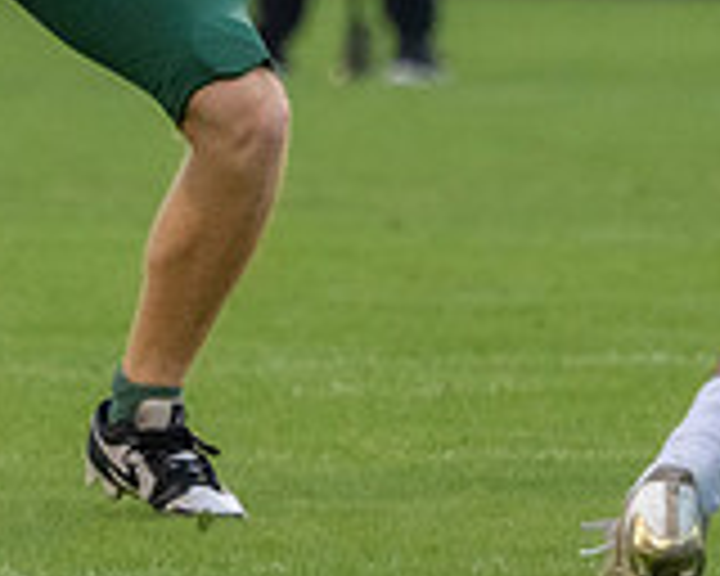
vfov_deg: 0.8
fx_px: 42512
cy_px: -208
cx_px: 228
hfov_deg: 1.0
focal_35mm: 1995
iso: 3200
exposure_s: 1/1250
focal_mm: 400
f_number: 5.6
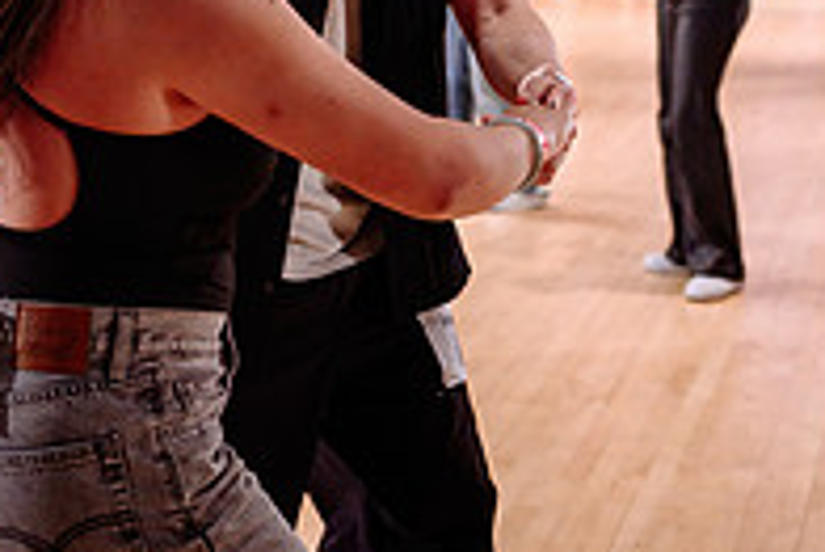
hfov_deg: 22.1
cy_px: 114
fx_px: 2110
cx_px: 517
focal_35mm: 92
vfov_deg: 14.8
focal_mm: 28
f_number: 2
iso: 1250
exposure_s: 1/320
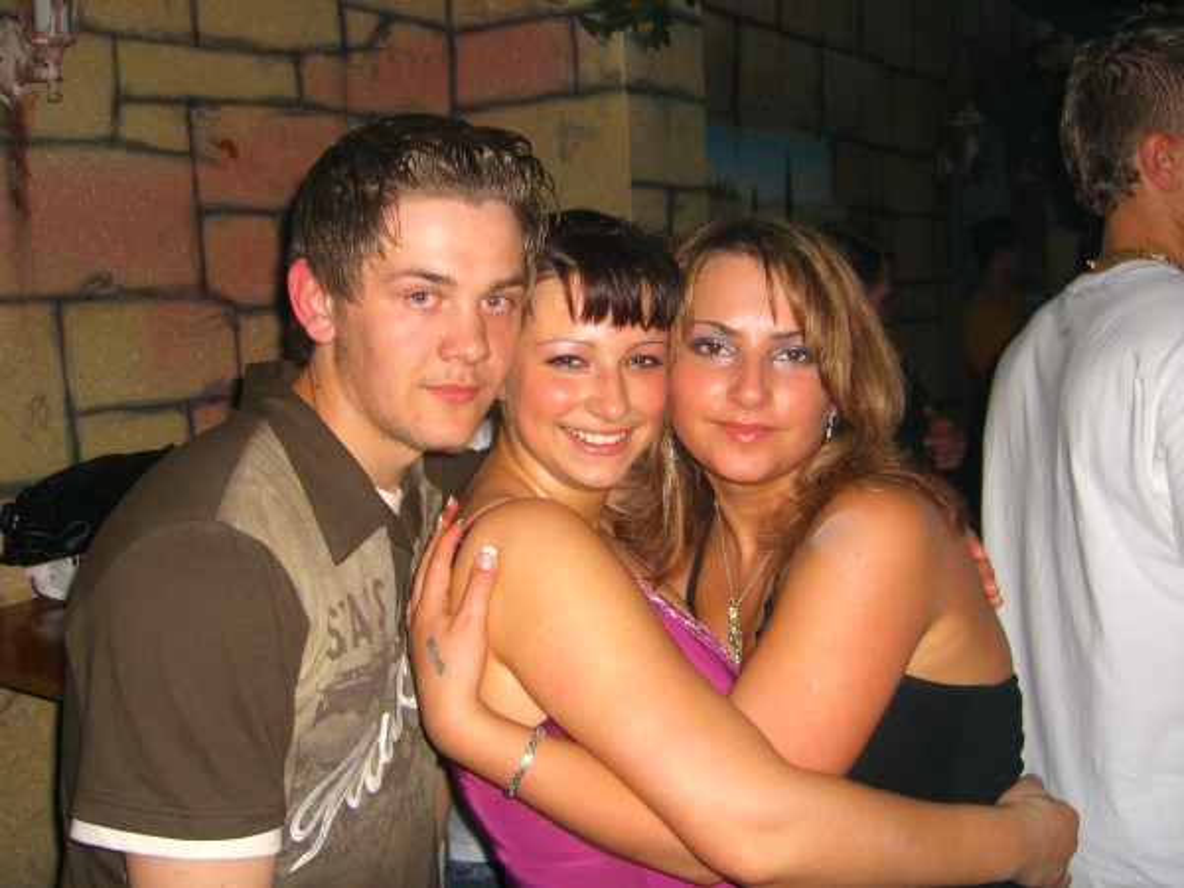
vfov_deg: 37.7
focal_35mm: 38
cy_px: 444
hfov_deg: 49.0
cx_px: 592
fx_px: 1300
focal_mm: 7.9
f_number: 2.8
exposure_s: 1/60
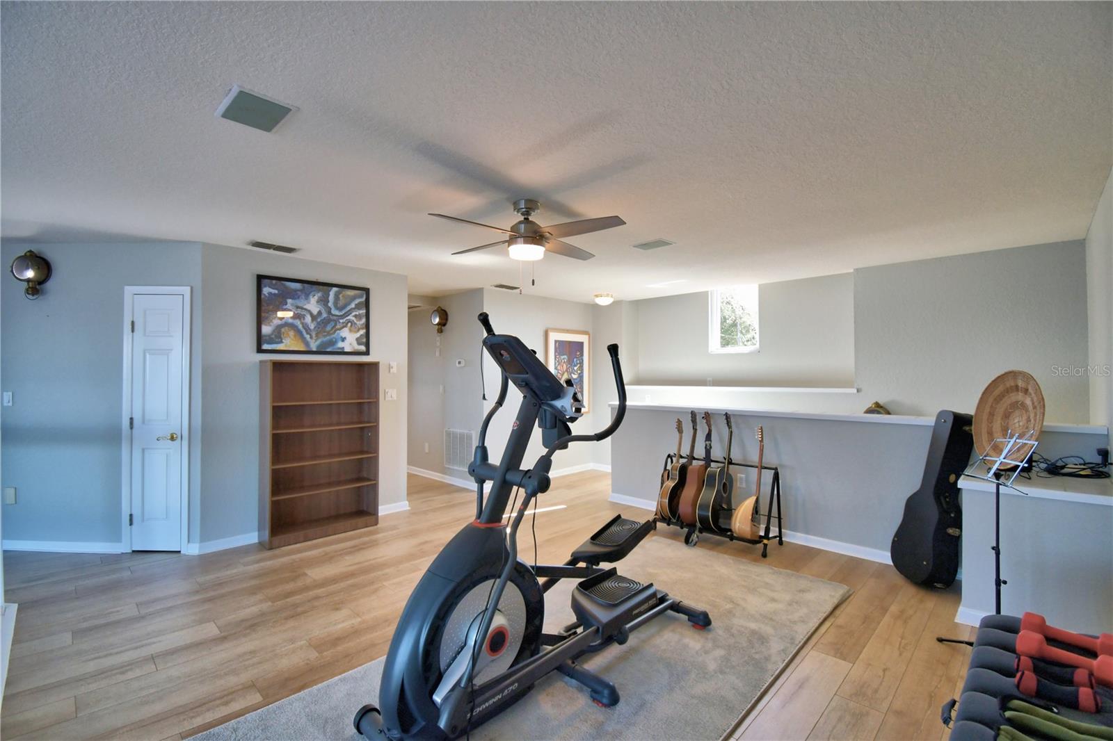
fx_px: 464
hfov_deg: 100.4
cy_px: 370
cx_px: 556
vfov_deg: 77.3
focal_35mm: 15
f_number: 4.5
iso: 400
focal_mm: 10
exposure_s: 1/80
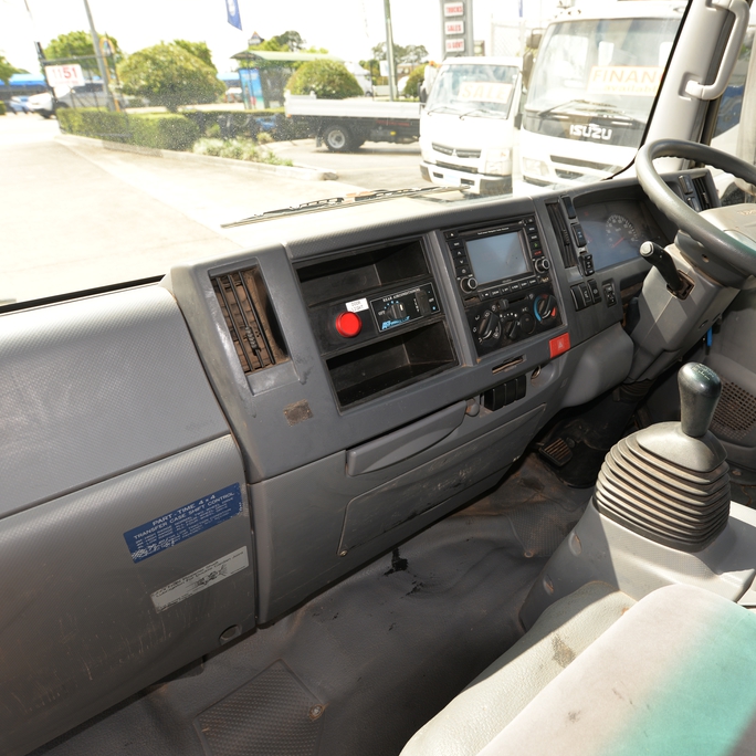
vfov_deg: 67.3
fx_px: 568
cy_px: 378
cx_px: 504
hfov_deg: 65.5
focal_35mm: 23
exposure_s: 1/125
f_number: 5.6
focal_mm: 18
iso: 110
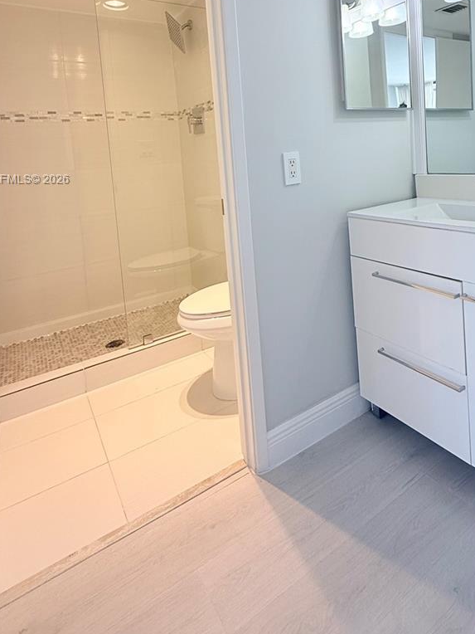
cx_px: 288
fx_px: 403
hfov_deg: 60.5
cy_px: 180
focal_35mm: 22
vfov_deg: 72.5
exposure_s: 1/120
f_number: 2.2
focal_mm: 2.22
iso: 80
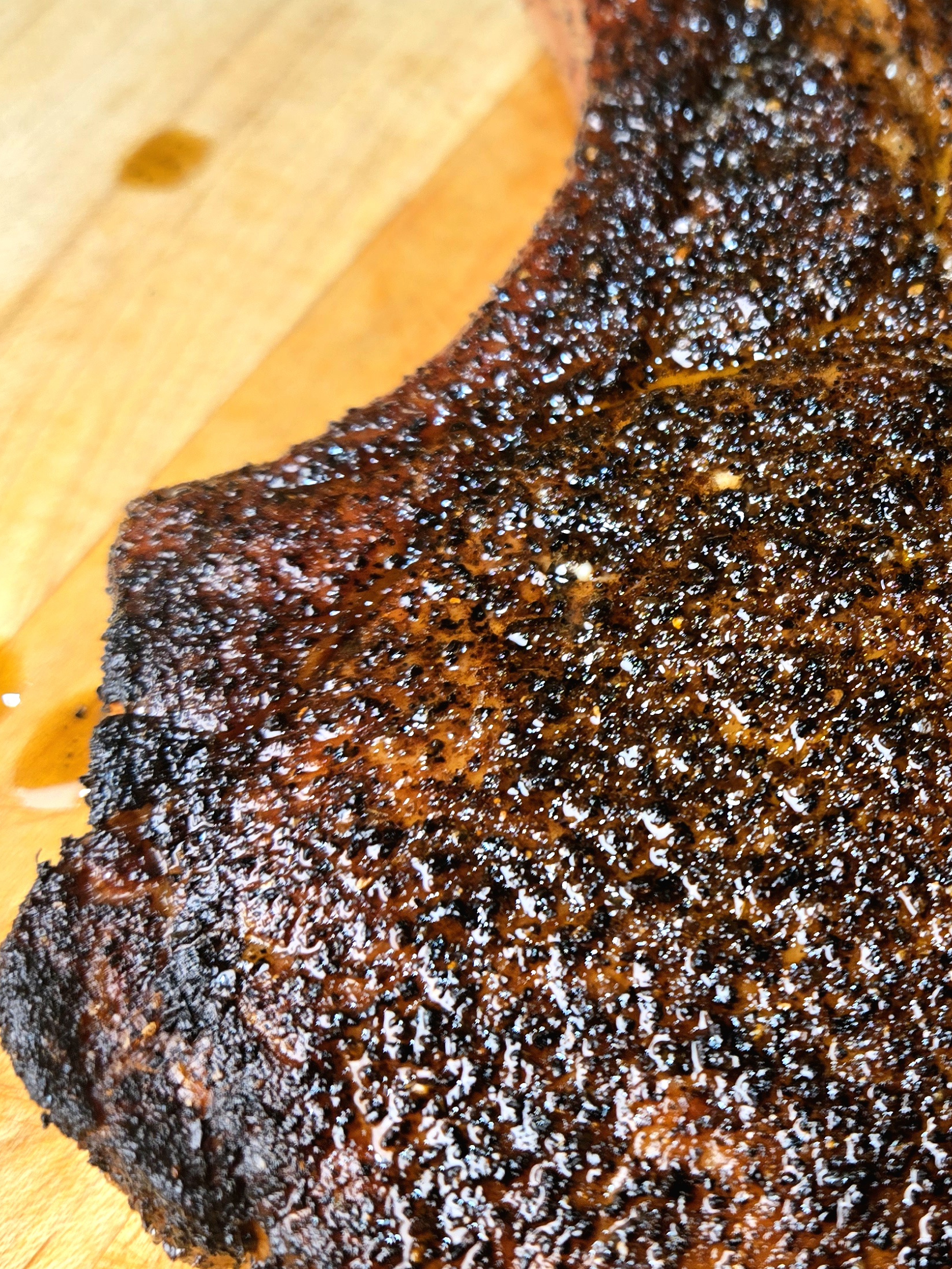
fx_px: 1540
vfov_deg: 44.7
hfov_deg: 32.6
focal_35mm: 42
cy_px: 565
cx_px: 855
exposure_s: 1/69.4
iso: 64
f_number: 1.8
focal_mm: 5.4
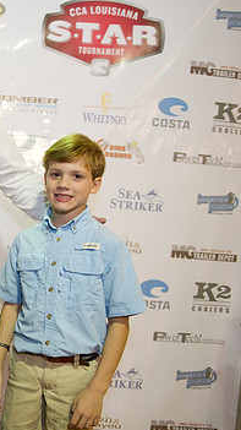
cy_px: 205
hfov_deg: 23.3
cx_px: -78
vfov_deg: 45.5
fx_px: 512
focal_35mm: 45
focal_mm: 26
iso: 1250
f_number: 2.8
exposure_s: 1/60
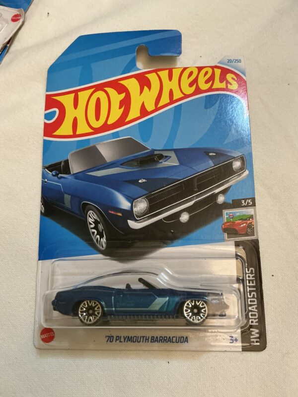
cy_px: 198
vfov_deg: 61.7
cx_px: 149
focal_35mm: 29
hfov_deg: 48.2
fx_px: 333
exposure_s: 1/60
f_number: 1.8
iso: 250
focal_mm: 3
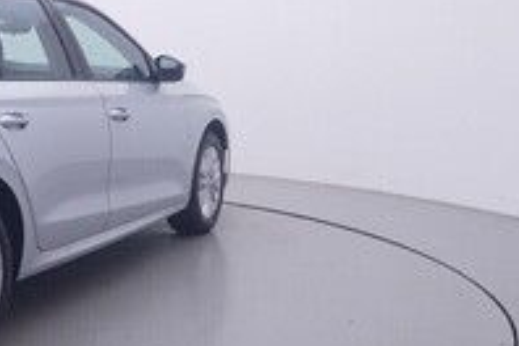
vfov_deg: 21.6
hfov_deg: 29.7
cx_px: -20
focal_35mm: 62
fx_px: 899
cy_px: 88
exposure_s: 1/80
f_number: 5
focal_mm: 15
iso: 200
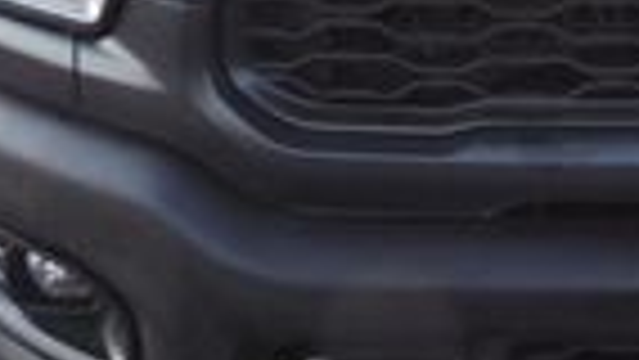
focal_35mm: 118
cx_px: 958
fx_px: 2000
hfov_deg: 16.5
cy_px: -50
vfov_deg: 10.2
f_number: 3
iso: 400
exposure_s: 1/15
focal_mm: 4.3
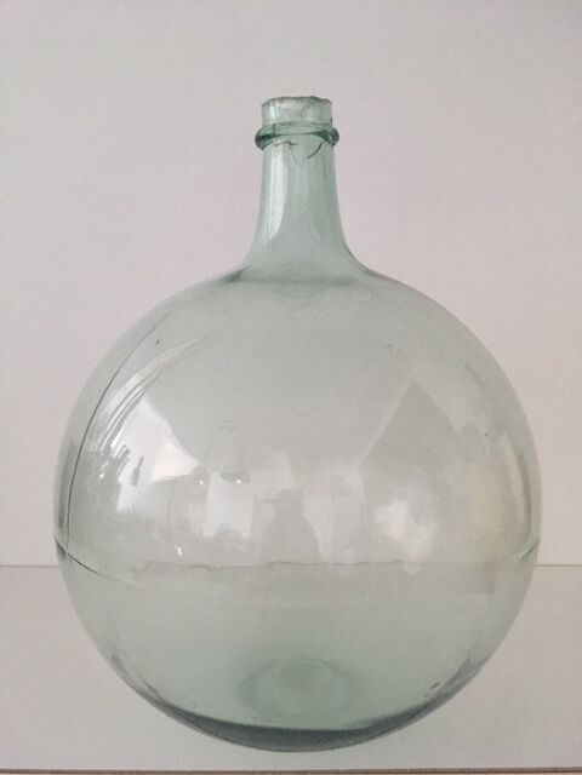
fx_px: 650
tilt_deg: -13.8
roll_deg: -0.8
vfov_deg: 61.7
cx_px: 291
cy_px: 388
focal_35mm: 29
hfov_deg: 48.2
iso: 250
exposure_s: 1/17
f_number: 2.2
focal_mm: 4.15
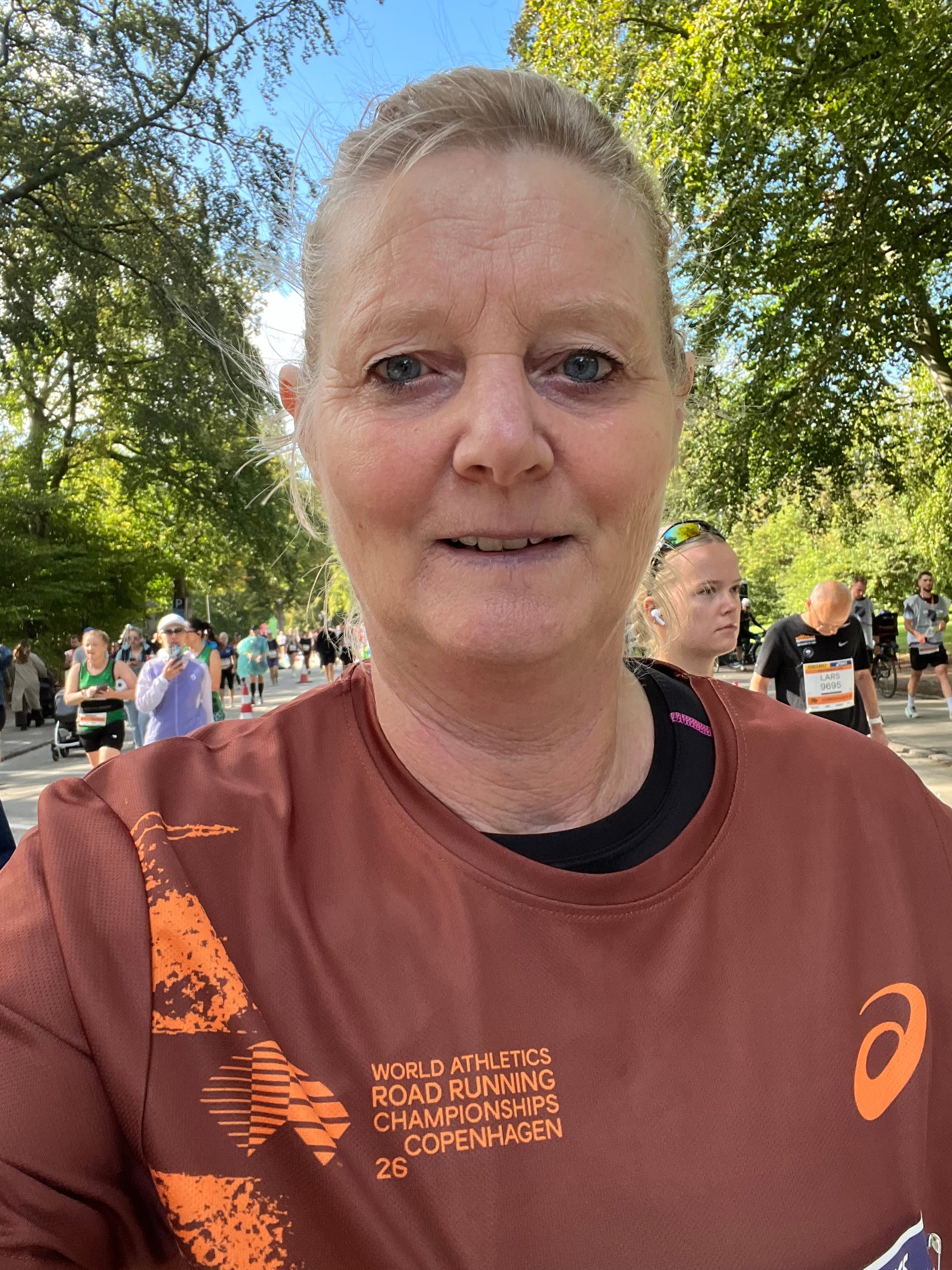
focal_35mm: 30
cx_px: 476
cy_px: 635
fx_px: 1100
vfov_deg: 60.0
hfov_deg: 46.8
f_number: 2.2
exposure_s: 1/121
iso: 40
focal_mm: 2.71
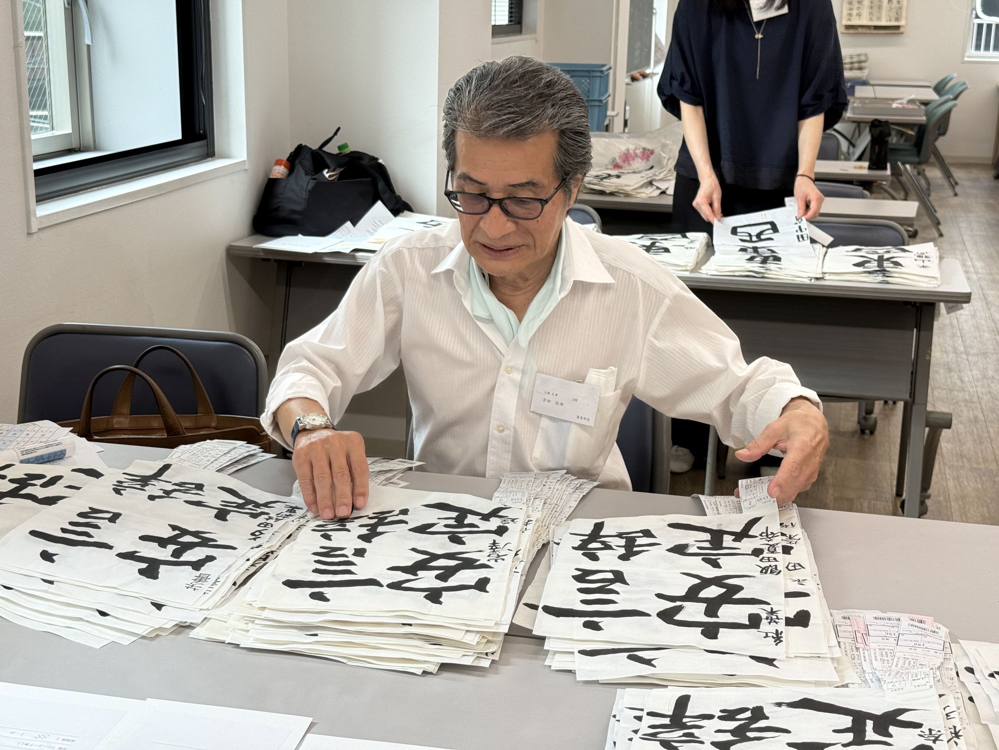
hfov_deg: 39.7
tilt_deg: -15.4
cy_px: 375
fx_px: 1385
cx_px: 500
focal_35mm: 48
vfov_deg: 30.3
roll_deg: -1.5
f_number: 1.78
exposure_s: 1/175
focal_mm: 6.76
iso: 64
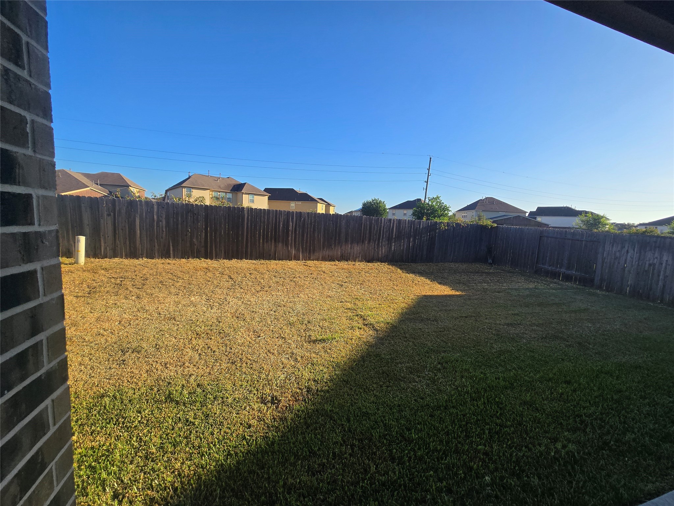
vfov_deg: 89.9
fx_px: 253
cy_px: 253
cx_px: 337
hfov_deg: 106.2
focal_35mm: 13
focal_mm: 2.2
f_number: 2.2
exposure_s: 1/1864
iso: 50
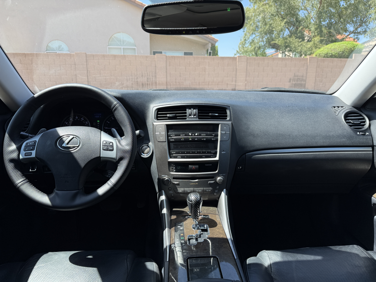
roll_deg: -0.2
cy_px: 141
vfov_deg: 56.8
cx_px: 188
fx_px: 261
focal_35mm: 24
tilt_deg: -13.1
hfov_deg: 71.6
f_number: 1.78
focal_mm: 6.76
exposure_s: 1/805
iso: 80
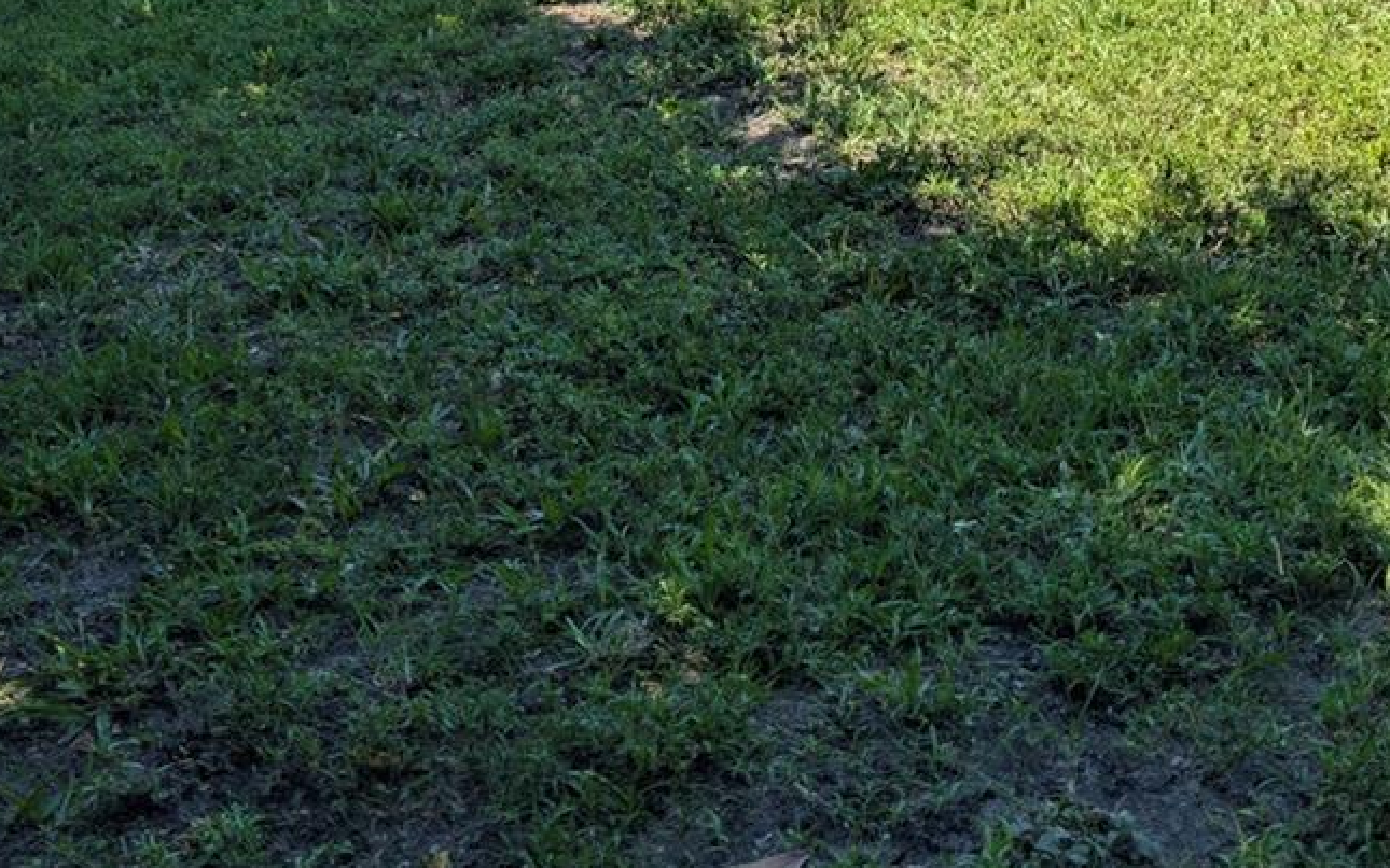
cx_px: 810
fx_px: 2386
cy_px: -106
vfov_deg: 19.7
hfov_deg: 32.4
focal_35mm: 63
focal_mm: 6.9
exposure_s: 1/926
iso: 22
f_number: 1.68
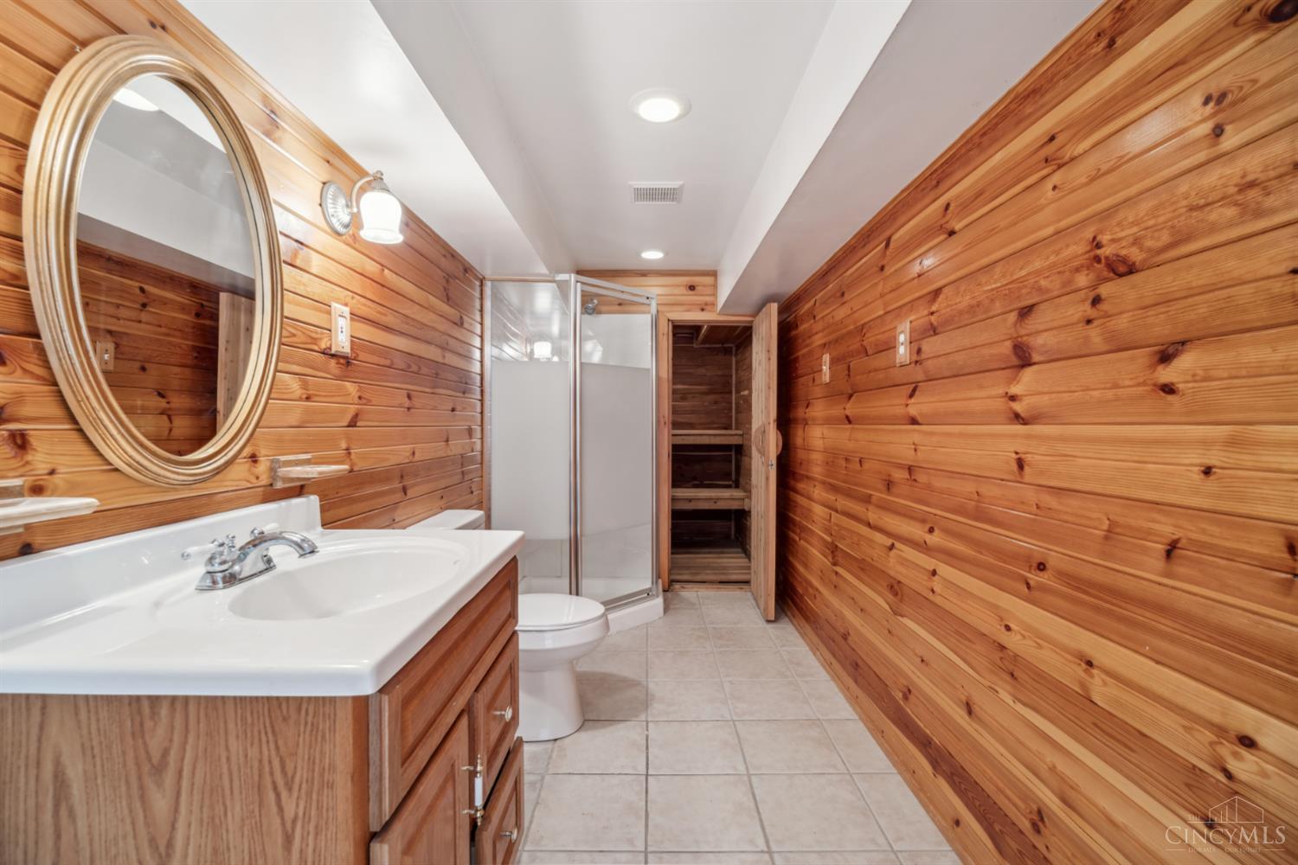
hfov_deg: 100.4
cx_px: 649
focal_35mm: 15
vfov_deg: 77.3
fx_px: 541
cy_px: 432
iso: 200
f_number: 9
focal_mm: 15
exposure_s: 1/2.5
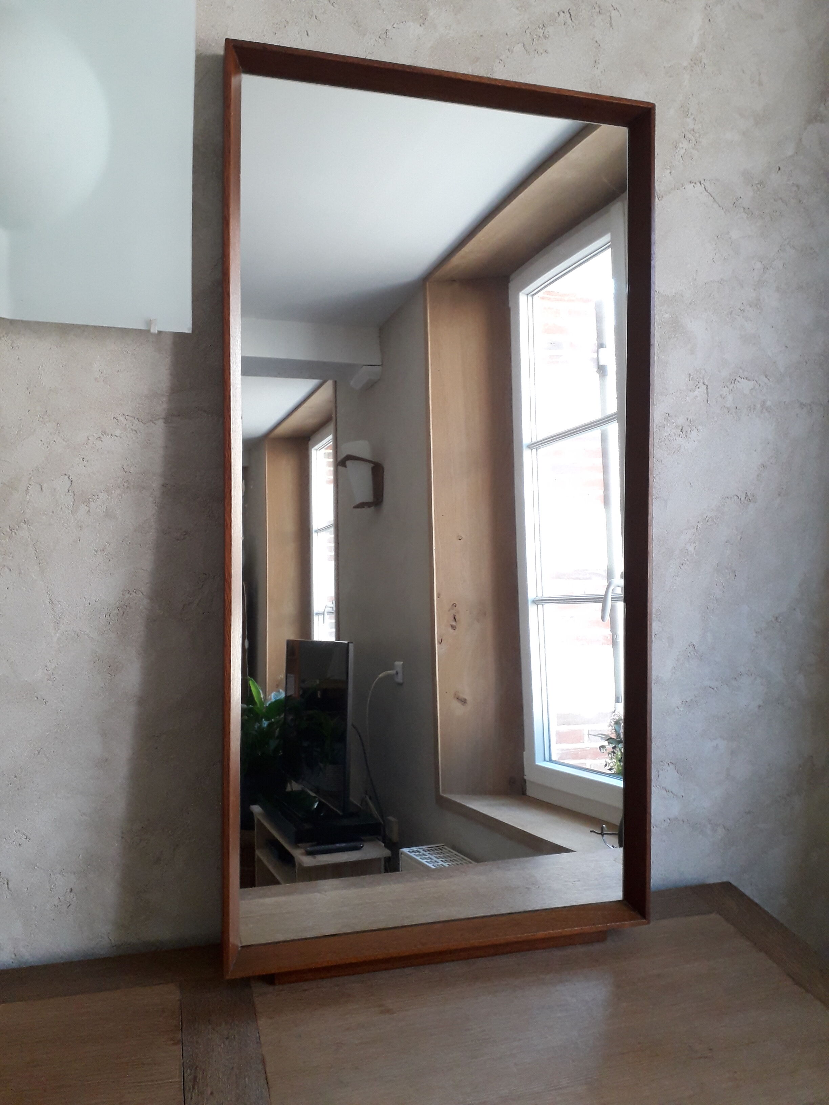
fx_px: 862
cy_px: 552
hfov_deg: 51.4
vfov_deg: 65.3
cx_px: 414
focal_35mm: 27
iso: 125
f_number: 1.9
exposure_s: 1/50
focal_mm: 3.6
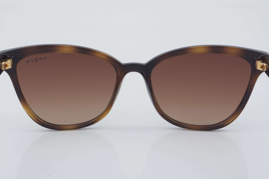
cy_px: 90
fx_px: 616
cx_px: 134
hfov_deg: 24.6
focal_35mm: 82
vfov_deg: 16.6
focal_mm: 55
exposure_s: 1/4
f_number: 32
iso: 100
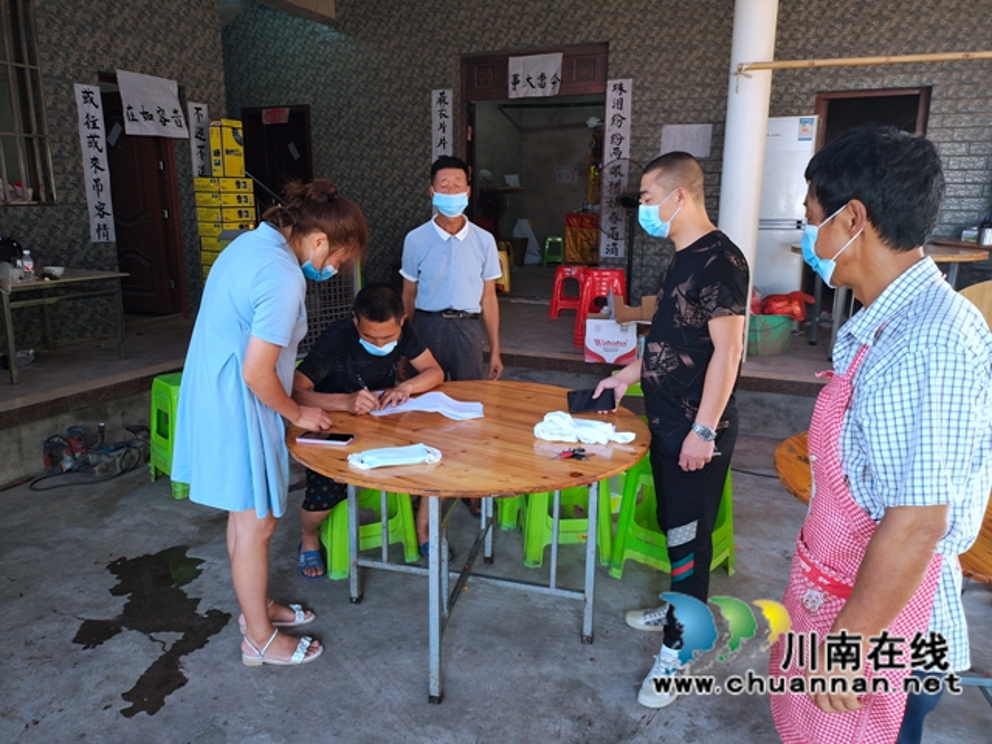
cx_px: 496
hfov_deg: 76.4
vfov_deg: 61.1
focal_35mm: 22
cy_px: 372
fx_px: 630
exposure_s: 1/50
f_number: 1.79
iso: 307
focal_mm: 4.71
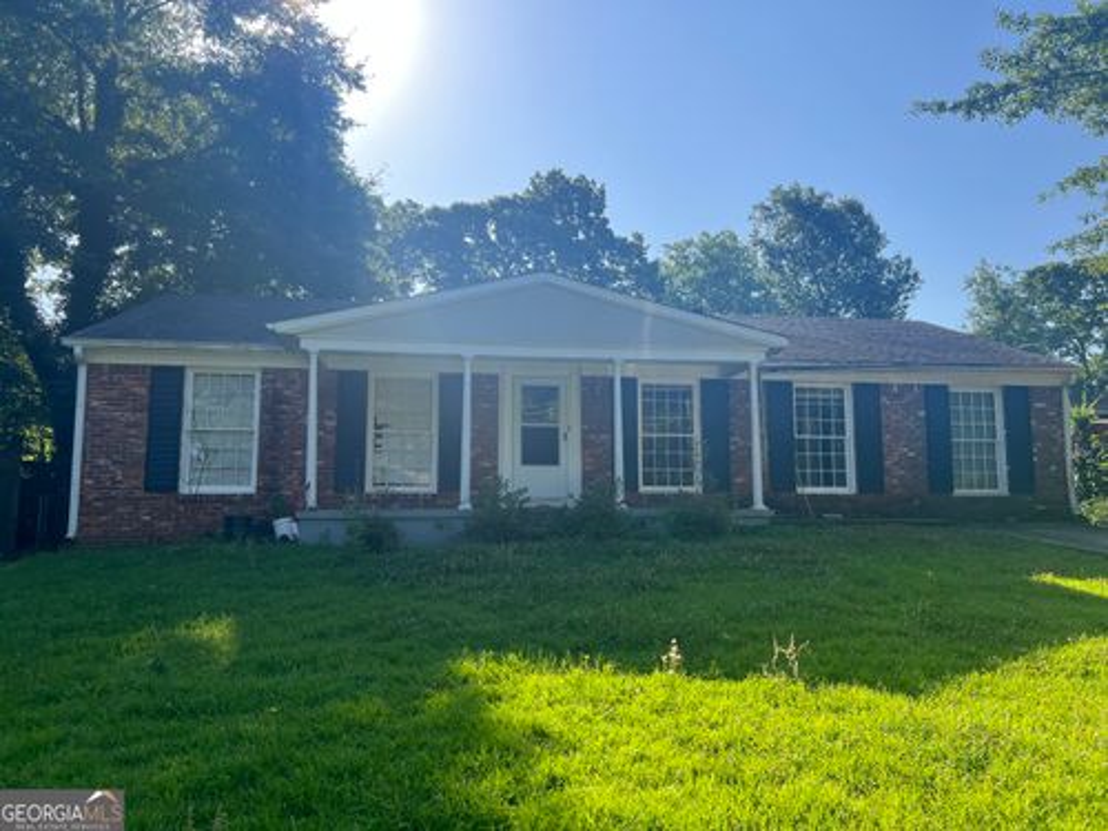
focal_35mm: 26
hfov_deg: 67.3
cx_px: 554
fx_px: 832
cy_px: 416
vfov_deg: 53.1
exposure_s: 1/1645
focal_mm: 5.7
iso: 50
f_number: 1.5
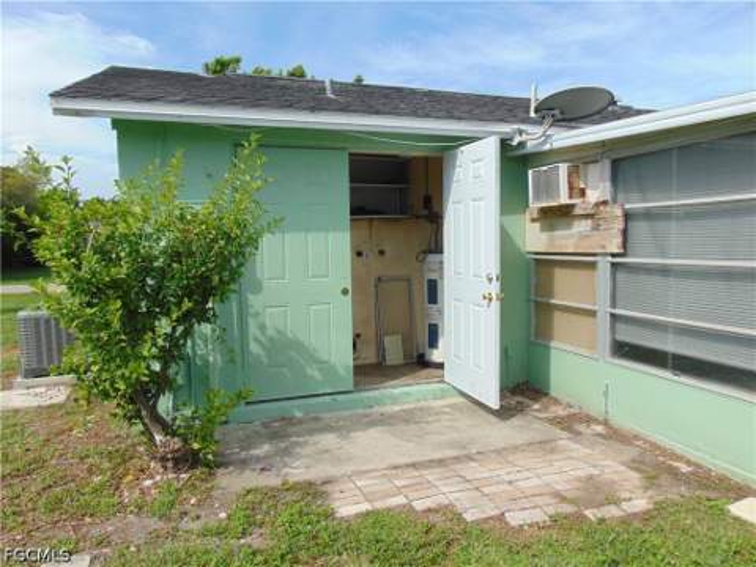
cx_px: 378
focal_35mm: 25
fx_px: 546
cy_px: 284
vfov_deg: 54.9
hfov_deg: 69.4
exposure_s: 1/200
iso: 80
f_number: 7.7
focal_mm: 4.5
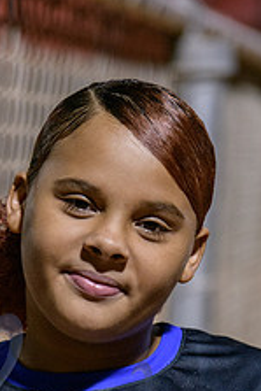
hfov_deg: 4.9
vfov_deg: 7.3
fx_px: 3062
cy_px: 387
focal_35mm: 282
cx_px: 79
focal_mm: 140
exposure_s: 1/250
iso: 4000
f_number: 5
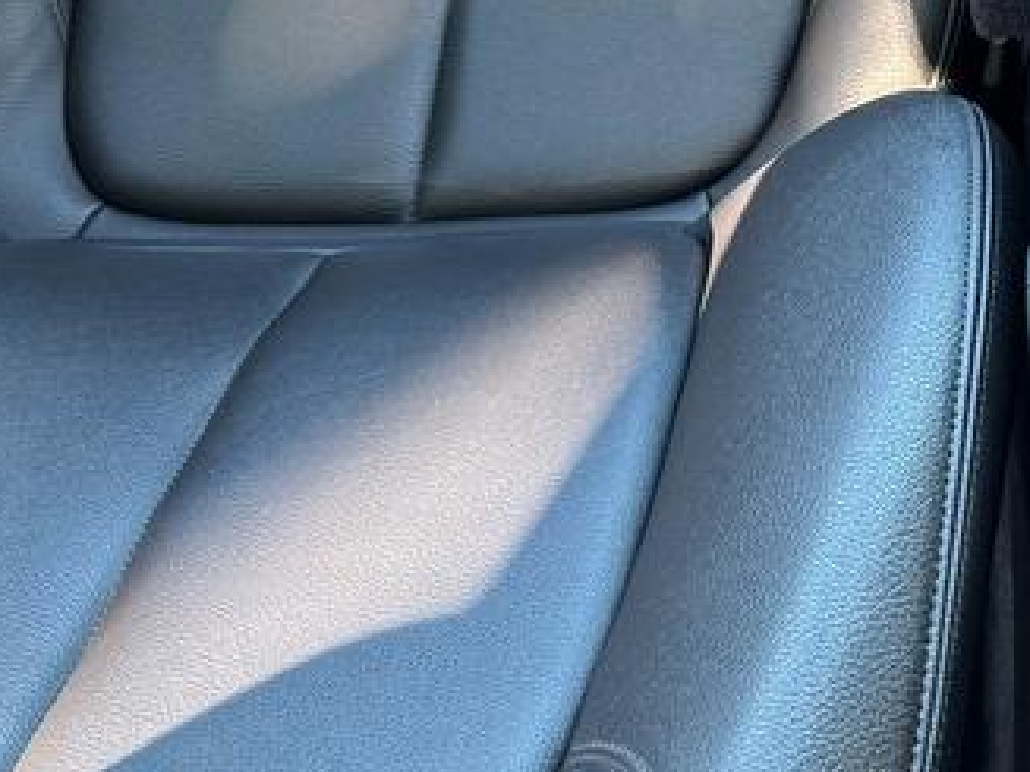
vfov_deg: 14.6
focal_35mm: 94
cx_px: 1191
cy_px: -388
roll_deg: -2.8
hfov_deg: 19.8
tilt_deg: -38.4
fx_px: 2796
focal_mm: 6.76
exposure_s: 1/51
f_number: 1.78
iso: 160
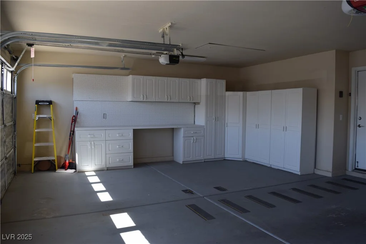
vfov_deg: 47.9
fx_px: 274
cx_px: 183
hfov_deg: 67.4
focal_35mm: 27
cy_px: 122
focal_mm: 18
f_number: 5.6
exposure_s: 1/125
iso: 400
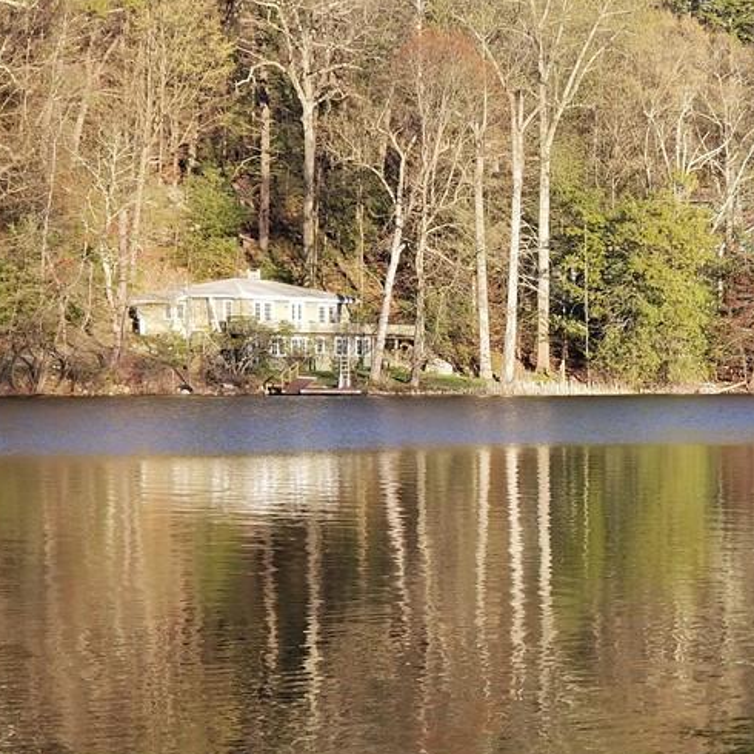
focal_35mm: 96
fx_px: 2366
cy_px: 480
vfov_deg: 18.1
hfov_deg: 17.7
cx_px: 746
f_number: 2.4
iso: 25
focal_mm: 6
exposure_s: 1/172
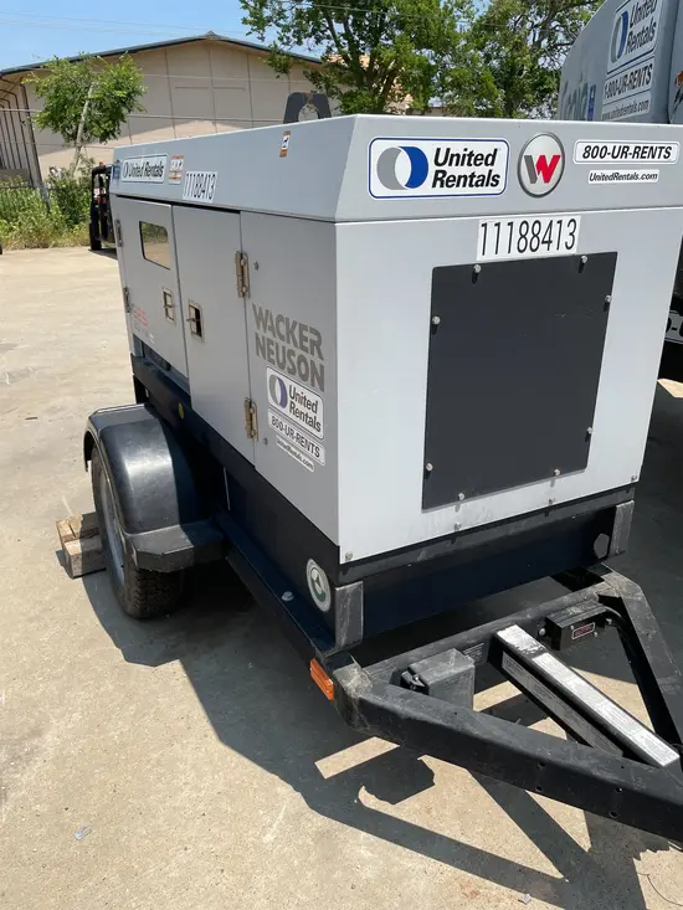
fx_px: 684
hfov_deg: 53.1
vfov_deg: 67.3
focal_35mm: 26
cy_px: 455
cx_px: 342
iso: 50
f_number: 1.6
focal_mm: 4.2
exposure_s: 1/4292
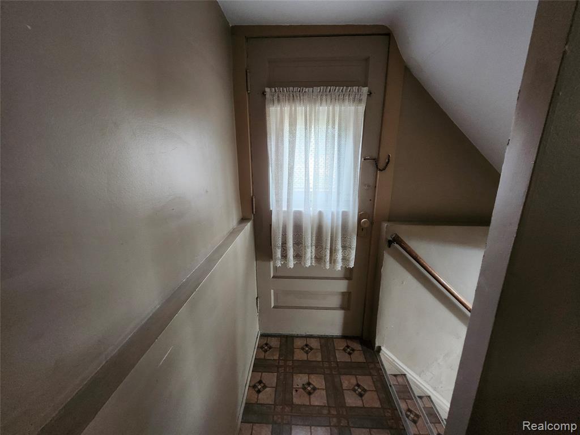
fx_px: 218
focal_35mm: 13
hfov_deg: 106.2
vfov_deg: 89.9
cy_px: 218
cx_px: 290
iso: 640
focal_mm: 1.74
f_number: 2.2
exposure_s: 1/30
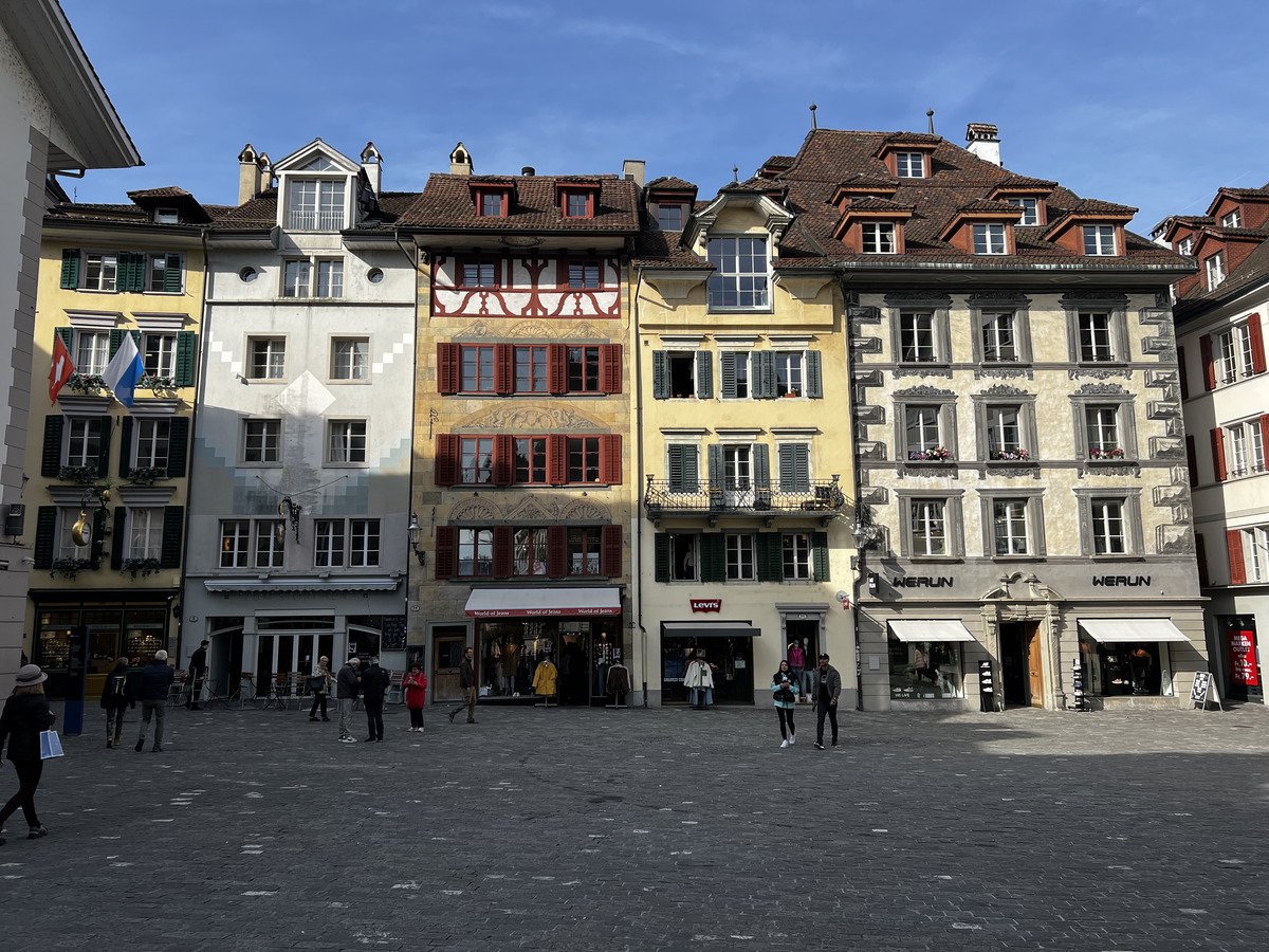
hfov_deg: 67.3
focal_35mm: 26
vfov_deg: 53.1
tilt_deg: +8.8
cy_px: 476
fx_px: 953
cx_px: 634
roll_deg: +1.0
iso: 50
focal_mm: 5.7
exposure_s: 1/2915
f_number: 1.5
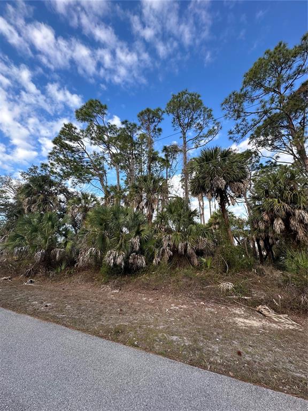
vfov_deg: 102.1
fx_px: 166
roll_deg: -2.2
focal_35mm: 14
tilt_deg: +16.9
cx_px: 154
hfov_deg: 85.7
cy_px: 206
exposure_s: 1/454
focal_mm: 2.22
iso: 40
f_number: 2.2
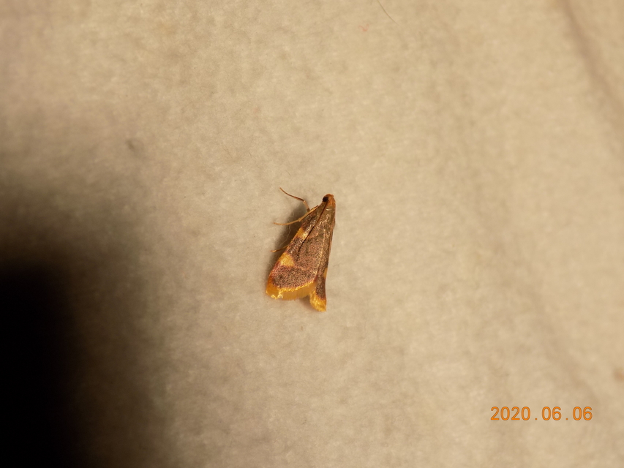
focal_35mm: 118
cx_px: 312
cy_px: 234
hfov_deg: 16.7
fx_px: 2127
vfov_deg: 12.6
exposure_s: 1/30
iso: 80
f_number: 4.8
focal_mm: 20.9
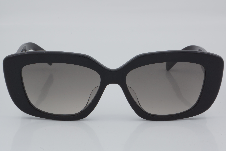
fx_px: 518
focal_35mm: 82
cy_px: 76
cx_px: 113
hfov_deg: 24.6
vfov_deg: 16.6
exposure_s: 1/4
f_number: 32
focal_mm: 55
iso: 100
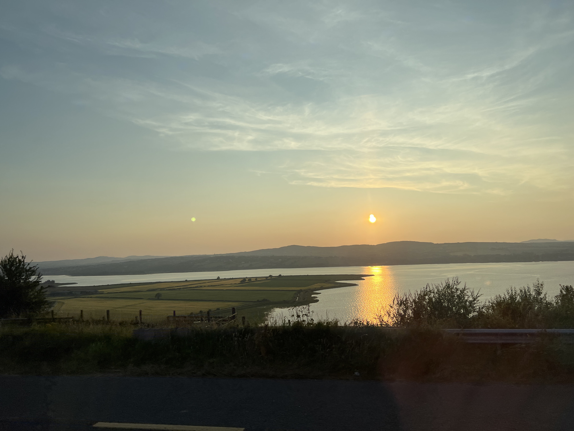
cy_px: 216
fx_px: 431
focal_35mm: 26
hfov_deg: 67.3
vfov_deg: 53.1
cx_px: 287
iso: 50
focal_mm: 5.7
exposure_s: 1/1295
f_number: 1.5
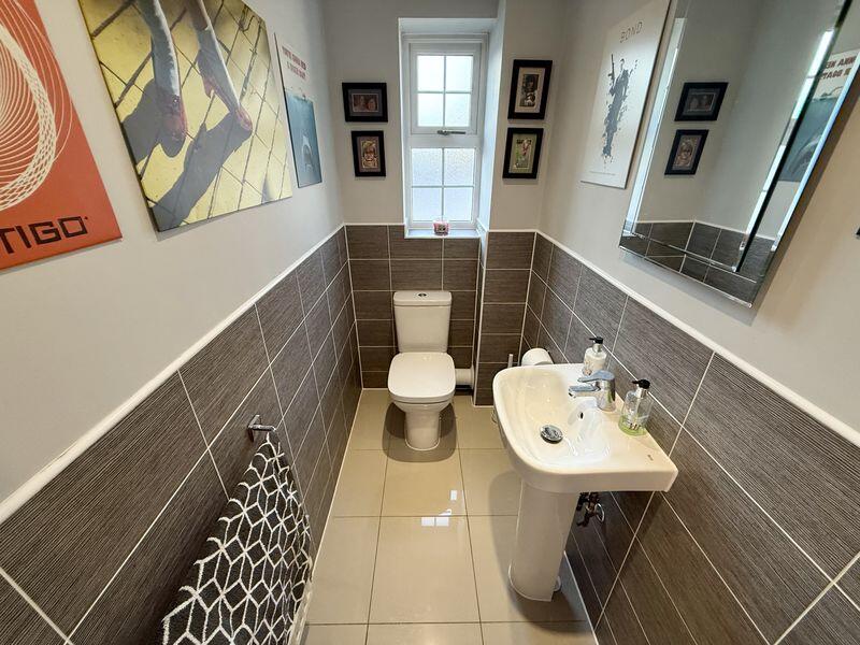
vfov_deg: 85.7
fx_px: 348
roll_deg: +0.1
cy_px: 322
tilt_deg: -26.0
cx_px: 430
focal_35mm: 14
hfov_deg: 102.1
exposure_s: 1/100
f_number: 2.2
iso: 320
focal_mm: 2.22
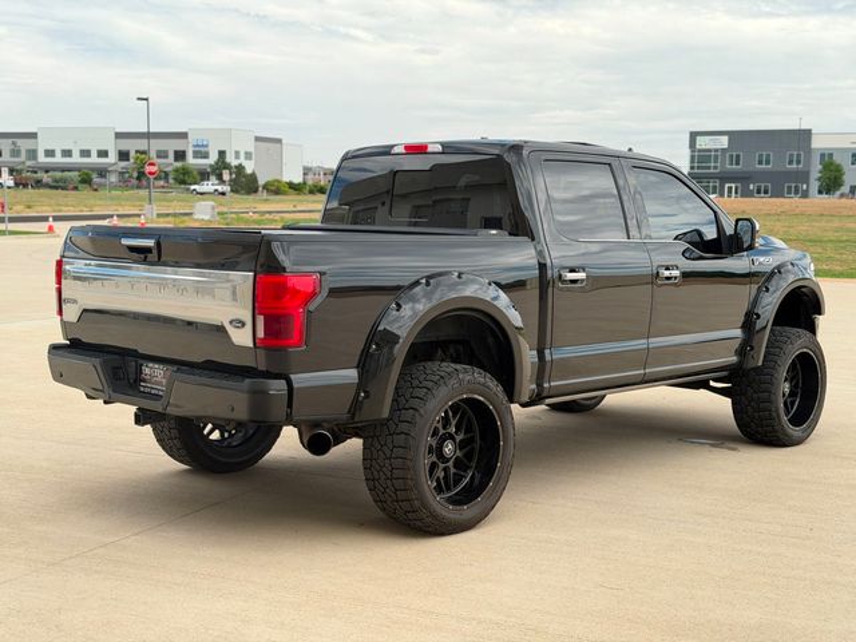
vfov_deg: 30.3
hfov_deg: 39.7
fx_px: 1187
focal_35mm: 48
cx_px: 428
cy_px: 321
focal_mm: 6.76
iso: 80
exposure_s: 1/962
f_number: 1.78
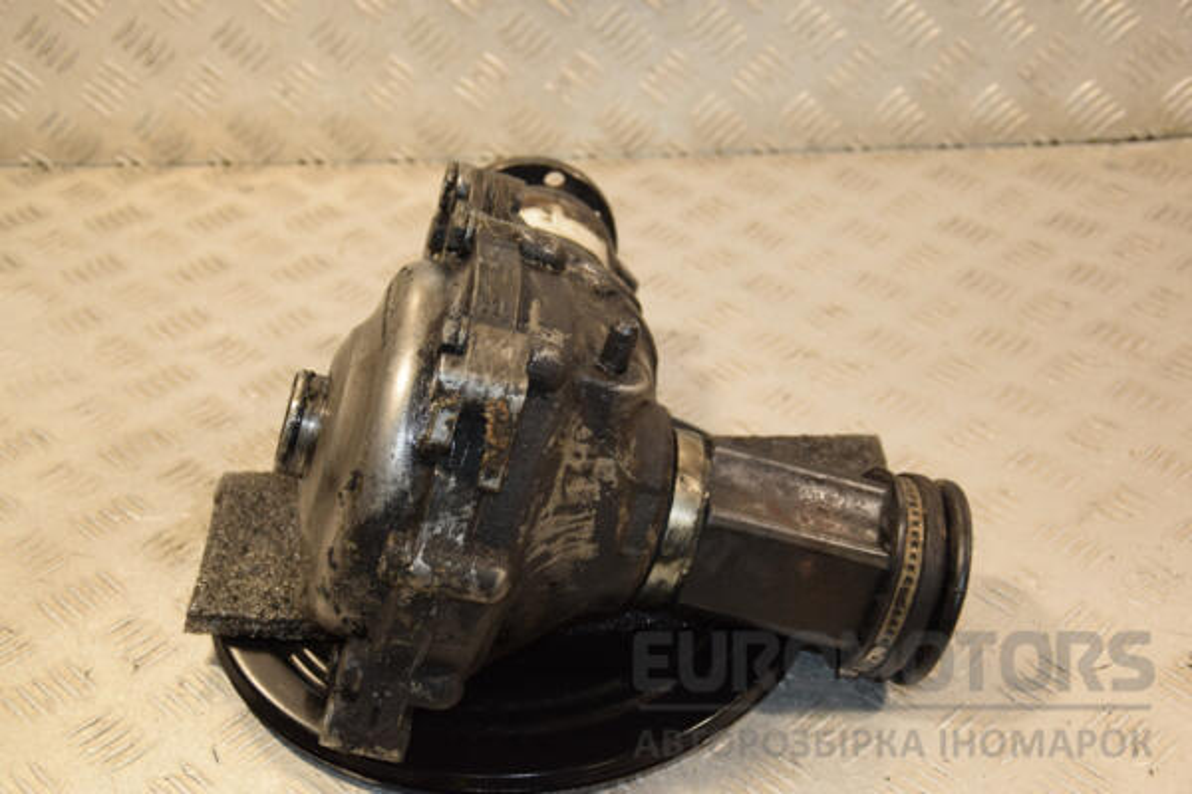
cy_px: 397
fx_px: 1887
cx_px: 596
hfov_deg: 35.1
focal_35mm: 57
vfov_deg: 23.8
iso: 800
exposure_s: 1/160
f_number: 5
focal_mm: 38
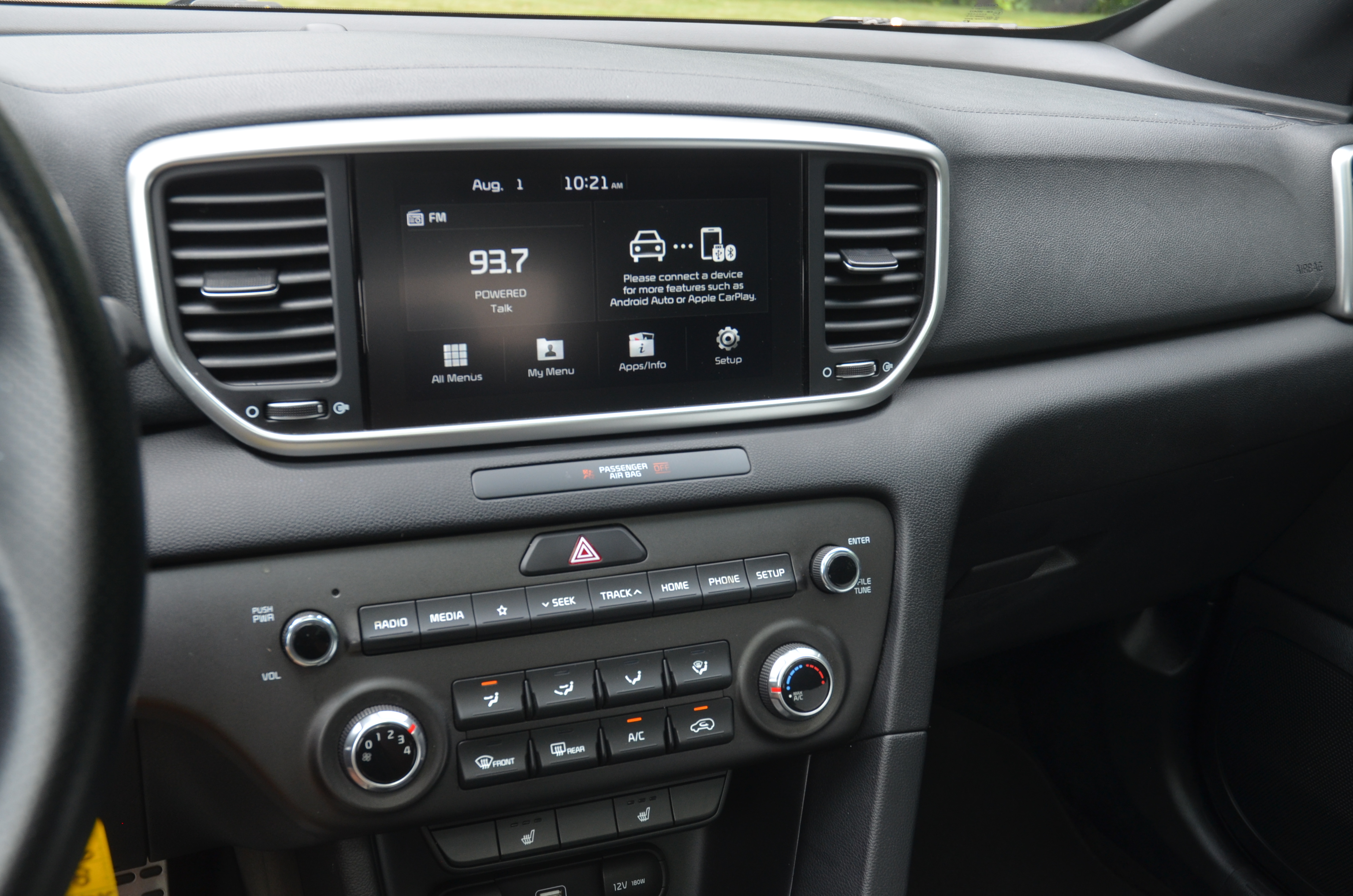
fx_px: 1350
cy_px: 448
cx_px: 676
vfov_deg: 36.7
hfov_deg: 53.2
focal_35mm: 36
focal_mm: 24
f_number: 5.6
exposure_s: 1/125
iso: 400
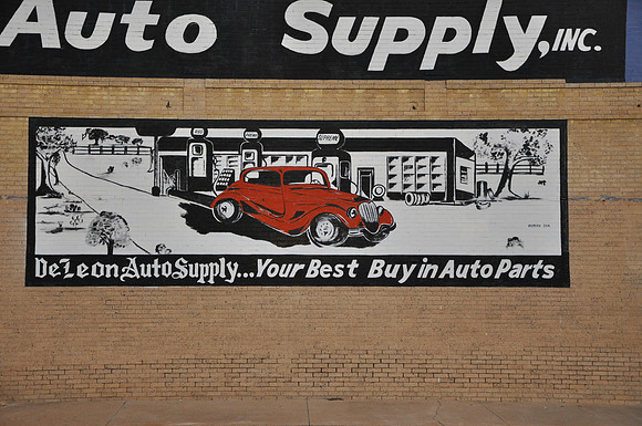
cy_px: 213
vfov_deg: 22.6
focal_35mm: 60
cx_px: 321
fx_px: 1068
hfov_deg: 33.4
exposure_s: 1/60
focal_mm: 40
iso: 800
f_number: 4.5
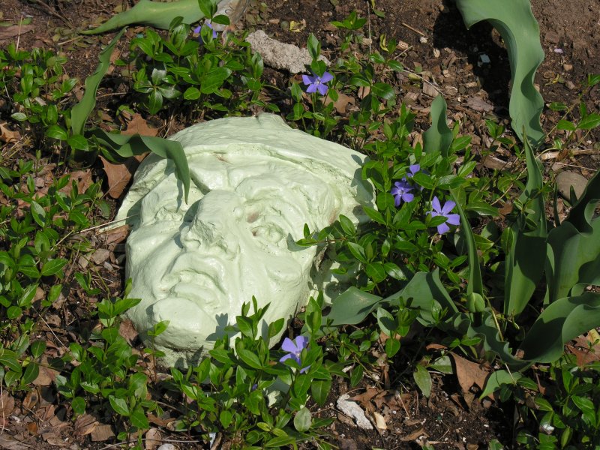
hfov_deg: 18.9
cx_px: 300
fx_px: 1803
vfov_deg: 14.2
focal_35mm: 104
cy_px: 225
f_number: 7.4
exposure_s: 1/310
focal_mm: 26.5
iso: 50
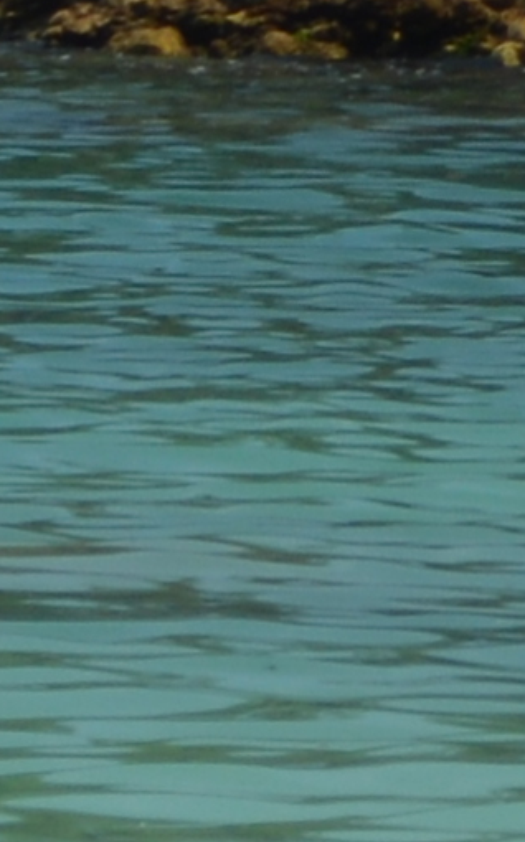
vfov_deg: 2.1
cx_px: -2942
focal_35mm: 990
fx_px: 22702
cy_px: -315
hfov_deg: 1.3
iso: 160
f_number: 5.6
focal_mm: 55
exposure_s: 1/320
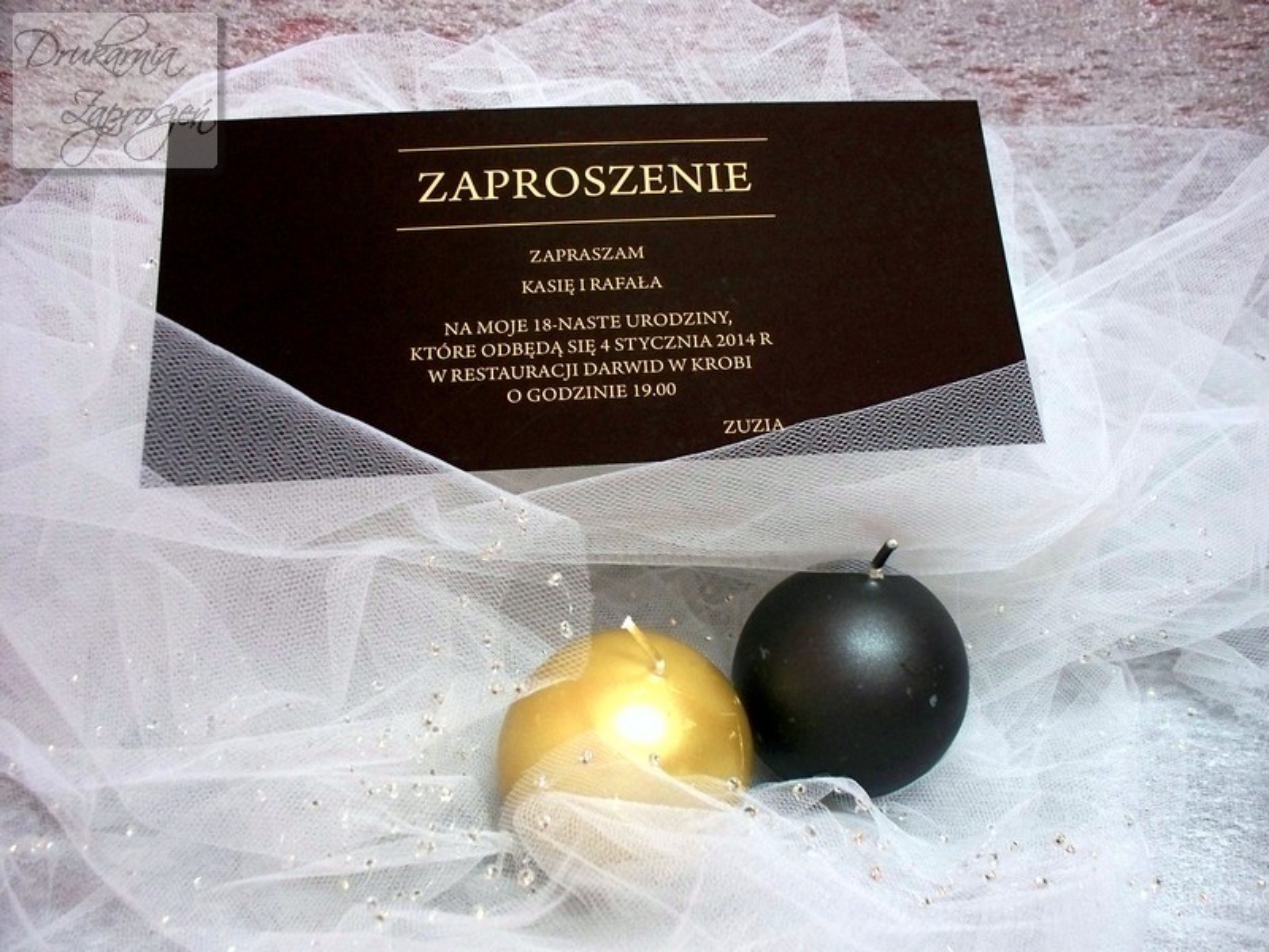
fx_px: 1320
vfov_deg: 39.7
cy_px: 476
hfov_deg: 51.4
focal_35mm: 36
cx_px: 634
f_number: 2.8
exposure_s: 1/50
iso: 400
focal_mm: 7.54
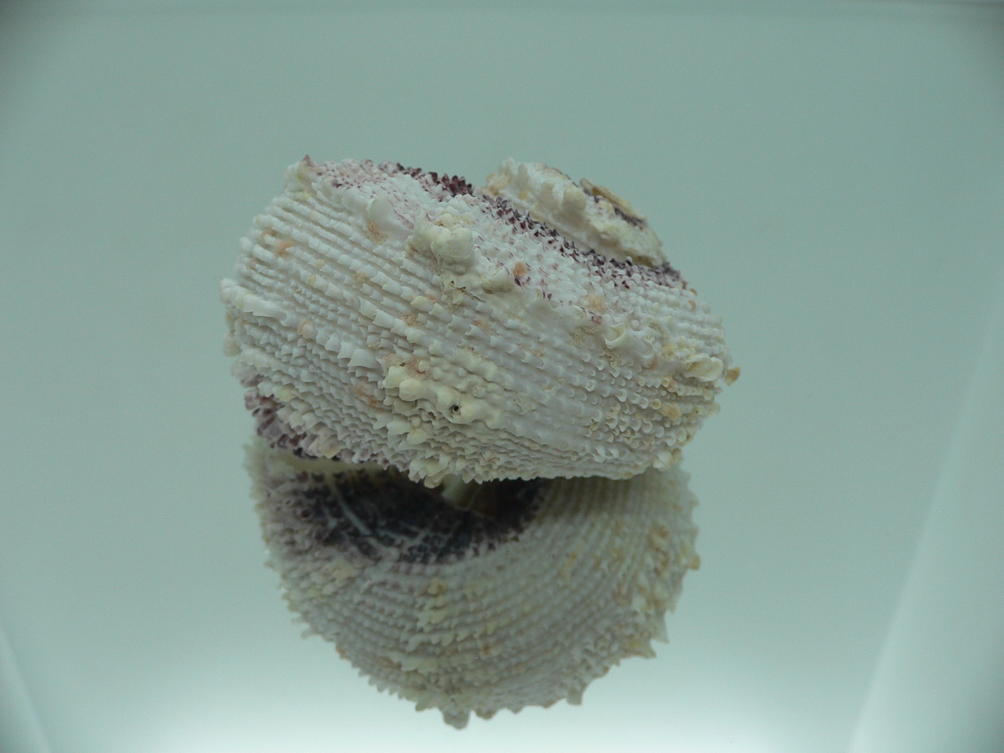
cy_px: 376
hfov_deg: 52.6
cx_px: 502
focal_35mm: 35
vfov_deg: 40.7
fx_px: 1015
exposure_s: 1/60
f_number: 2.8
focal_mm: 4.6
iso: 80
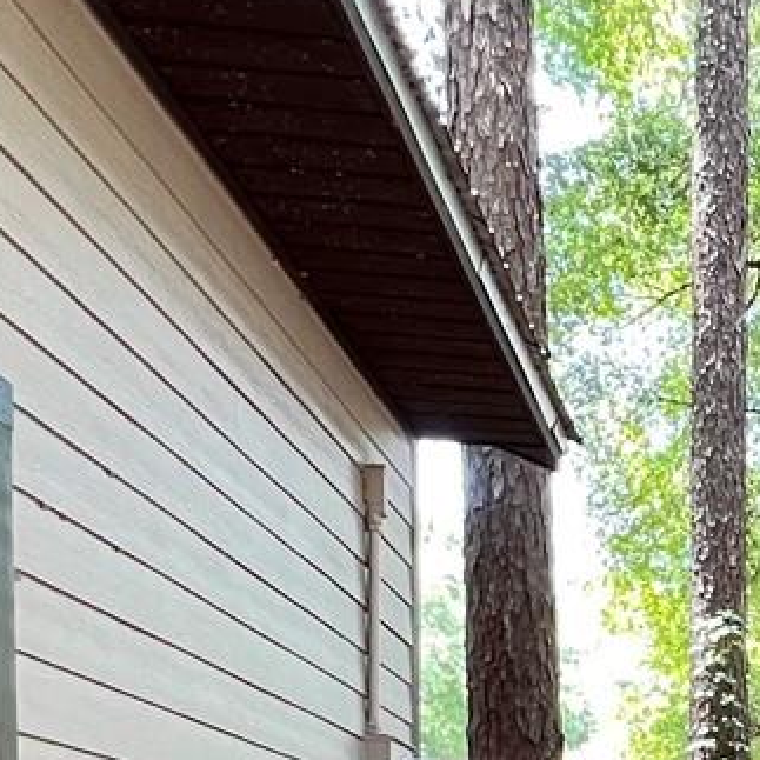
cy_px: 967
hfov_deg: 25.1
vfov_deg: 26.0
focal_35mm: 57
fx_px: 1416
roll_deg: +0.2
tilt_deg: -1.4
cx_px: 1038
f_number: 1.8
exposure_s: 1/99
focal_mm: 1.57
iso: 200
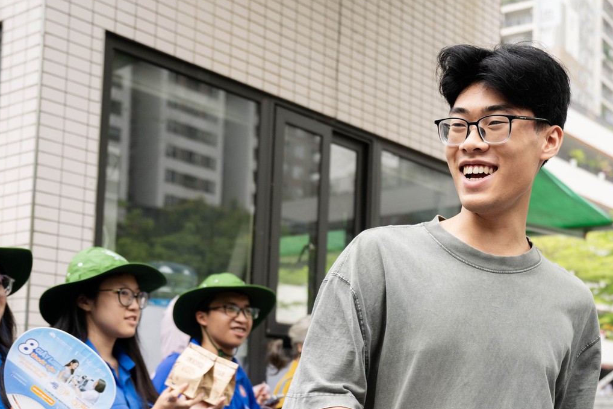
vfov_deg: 23.3
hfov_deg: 34.3
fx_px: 971
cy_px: 357
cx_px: 460
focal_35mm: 57
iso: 250
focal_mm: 29
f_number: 3.2
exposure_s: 1/500
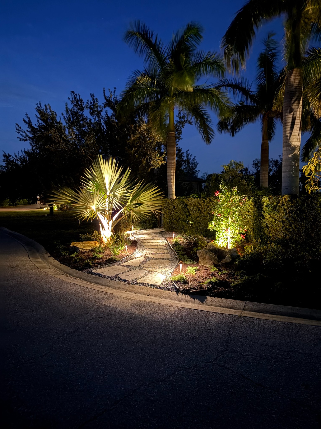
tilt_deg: -2.2
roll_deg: -0.2
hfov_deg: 53.1
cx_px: 160
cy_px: 214
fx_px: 321
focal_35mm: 26
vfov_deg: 67.3
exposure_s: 1/5
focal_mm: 5.96
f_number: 1.6
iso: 1000
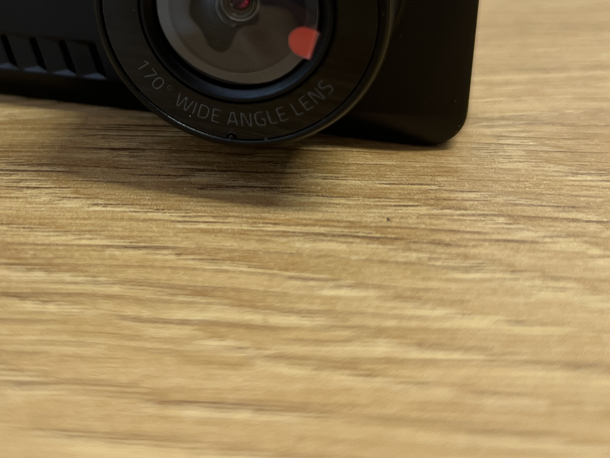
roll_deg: +0.1
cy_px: -11
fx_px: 952
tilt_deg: -18.7
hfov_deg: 34.8
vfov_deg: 25.6
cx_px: 156
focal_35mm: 54
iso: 40
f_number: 1.5
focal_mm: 5.7
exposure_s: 1/121
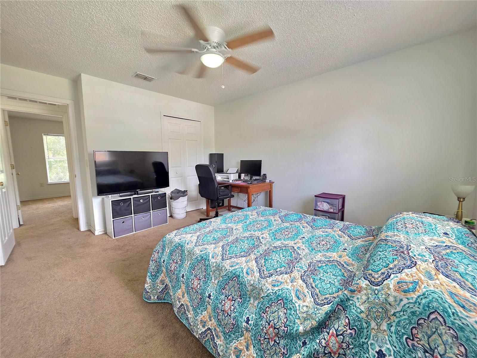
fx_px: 179
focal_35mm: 13
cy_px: 179
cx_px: 238
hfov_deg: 106.2
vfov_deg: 89.9
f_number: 1.9
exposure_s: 1/60.2
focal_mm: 2.2
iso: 160
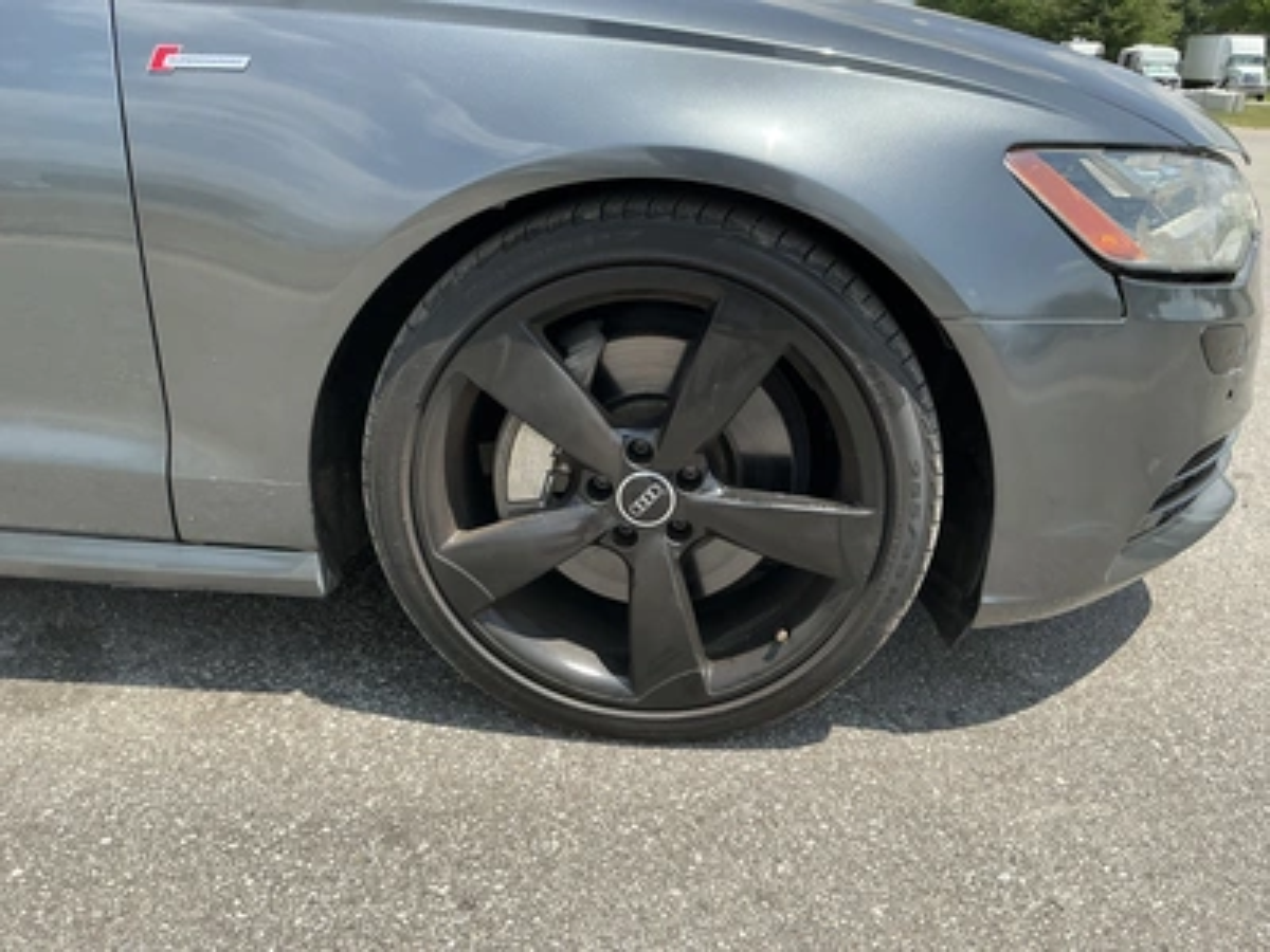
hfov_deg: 63.4
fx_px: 1027
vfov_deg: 49.7
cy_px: 476
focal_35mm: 28
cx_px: 635
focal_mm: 3
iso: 25
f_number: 1.8
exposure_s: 1/1035
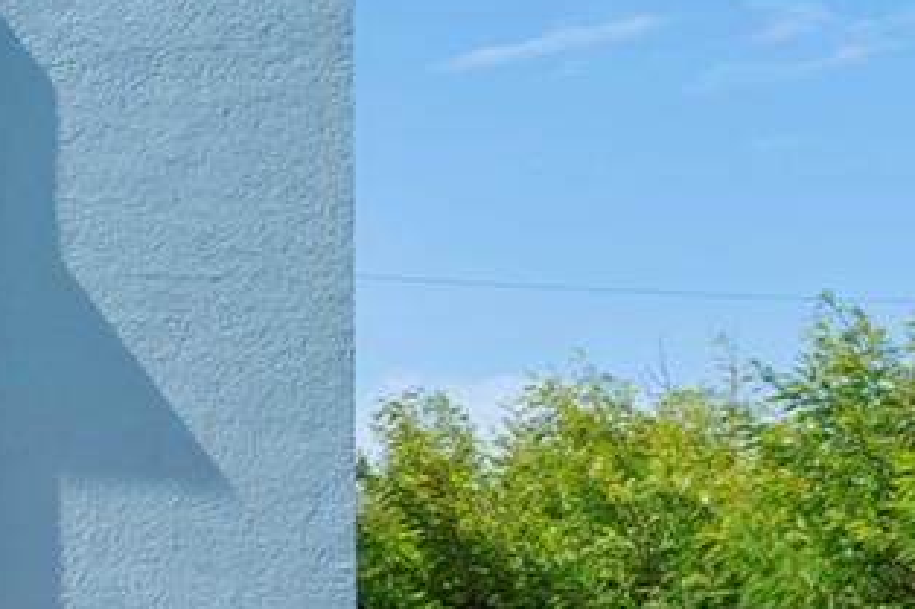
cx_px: -530
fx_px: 2820
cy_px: 679
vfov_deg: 12.1
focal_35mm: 111
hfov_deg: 16.5
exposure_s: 1/200
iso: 100
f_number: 8
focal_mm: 34
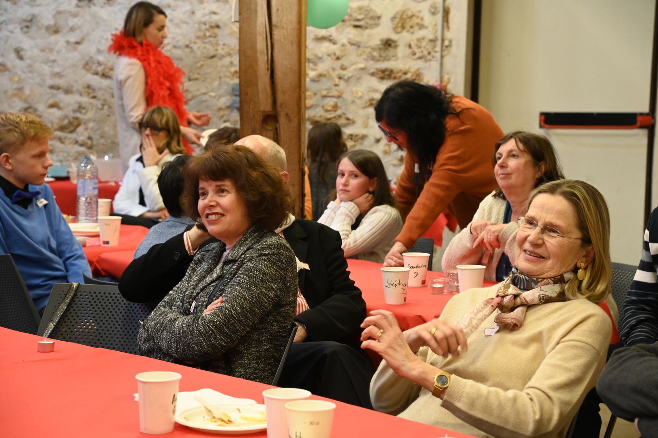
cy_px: 219
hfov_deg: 22.2
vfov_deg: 14.8
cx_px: 329
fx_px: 1680
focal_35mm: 92
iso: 6400
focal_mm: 92
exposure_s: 1/100
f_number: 7.1
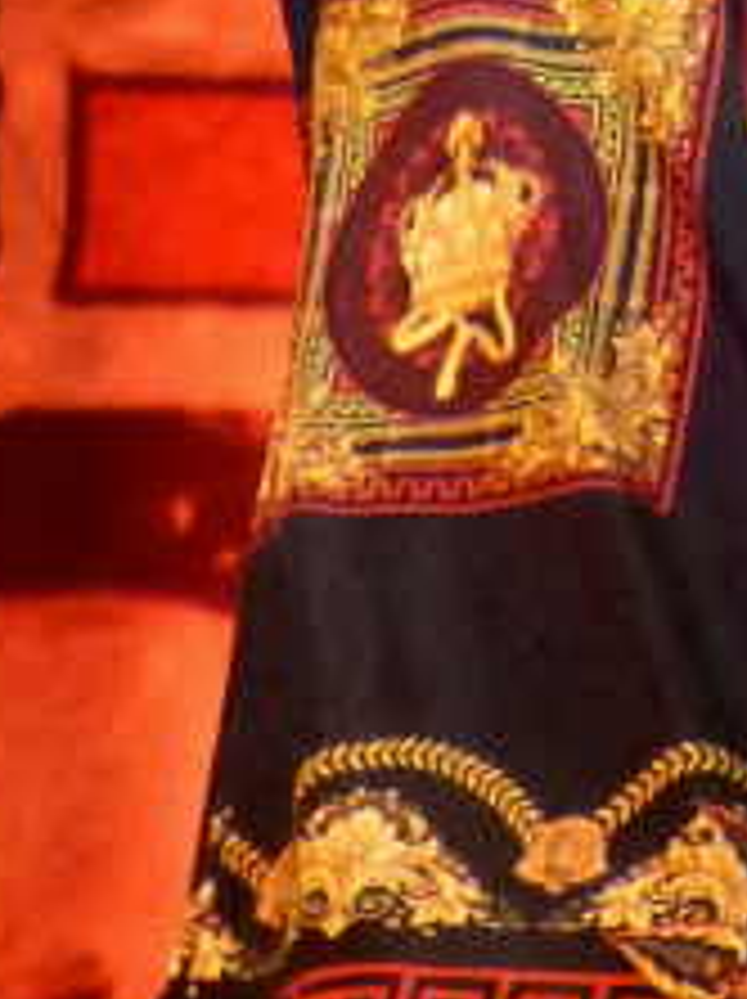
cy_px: -1048
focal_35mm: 483
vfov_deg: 4.1
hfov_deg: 3.1
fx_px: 13924
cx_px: 1404
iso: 1600
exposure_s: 1/160
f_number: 2.8
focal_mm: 19.2
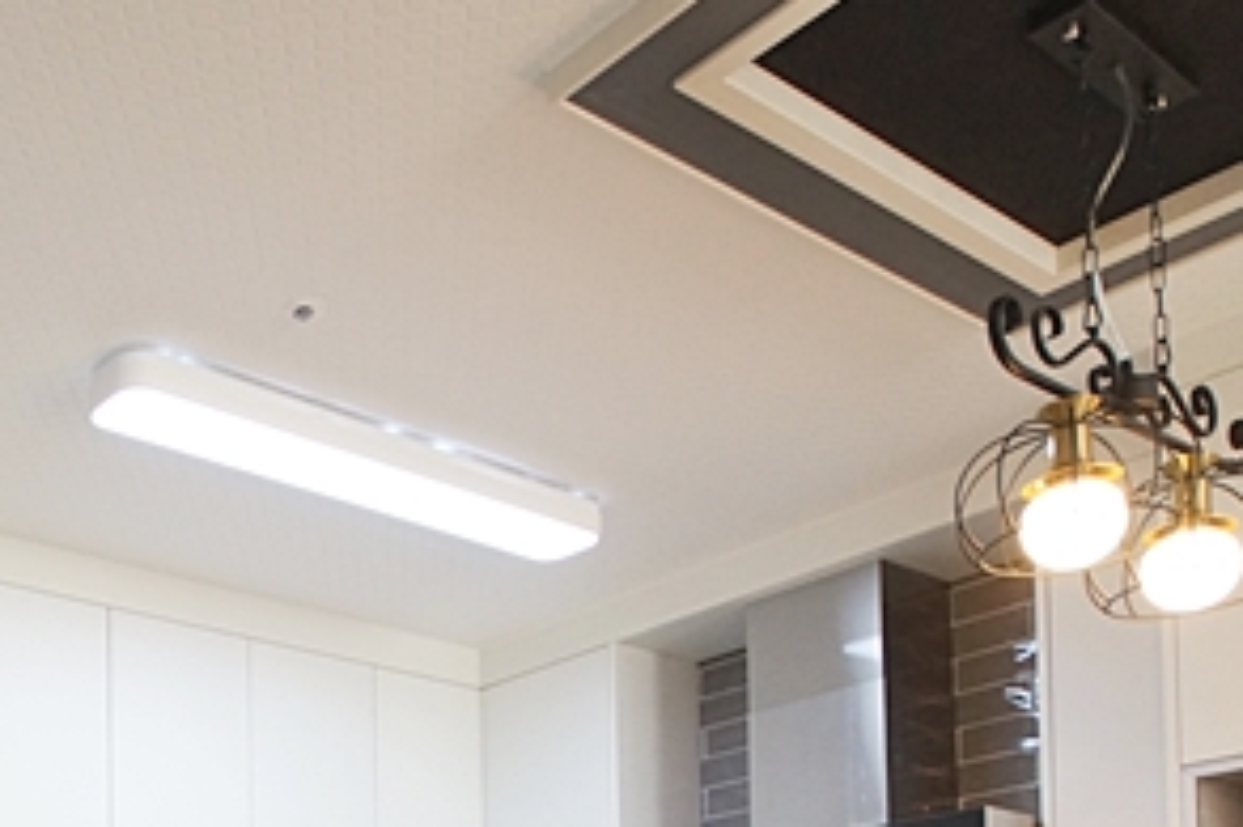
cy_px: 1081
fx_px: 1415
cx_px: 89
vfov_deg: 27.2
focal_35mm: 41
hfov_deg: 42.8
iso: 800
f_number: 4
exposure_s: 1/160
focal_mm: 10
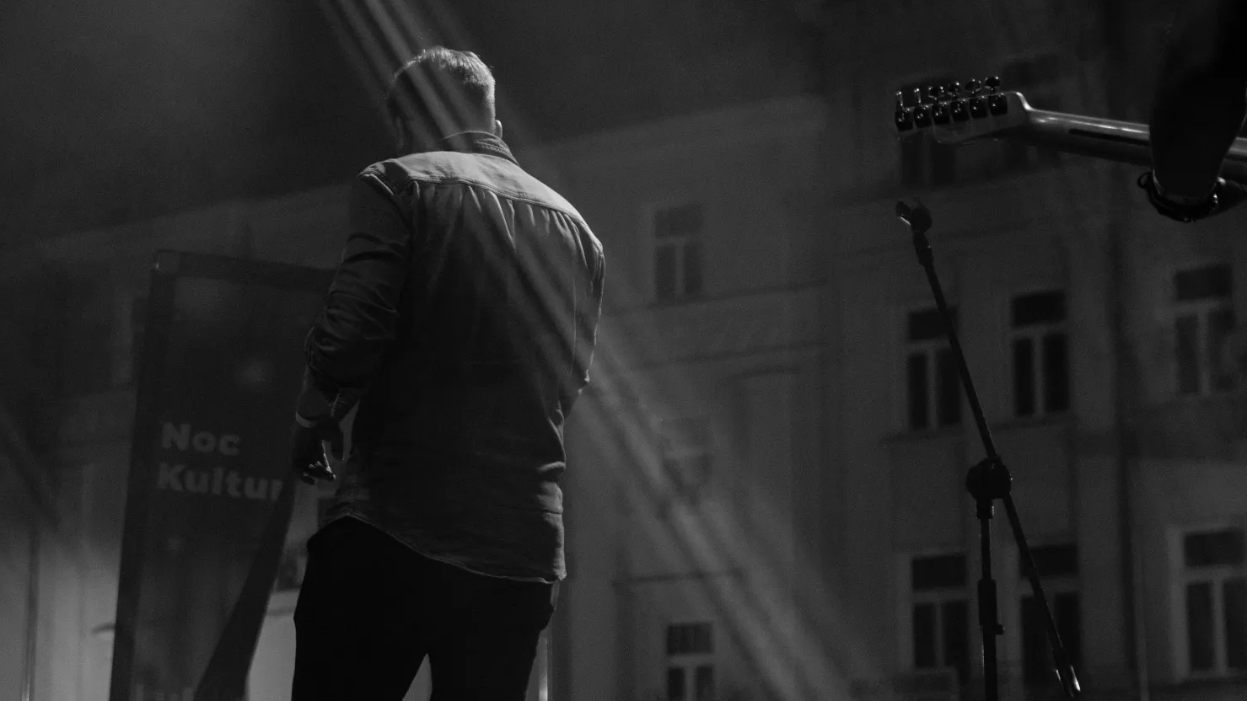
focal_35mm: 102
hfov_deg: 20.9
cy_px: 244
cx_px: 533
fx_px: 3373
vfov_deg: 11.9
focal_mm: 50
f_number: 2.8
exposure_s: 1/250
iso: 2500
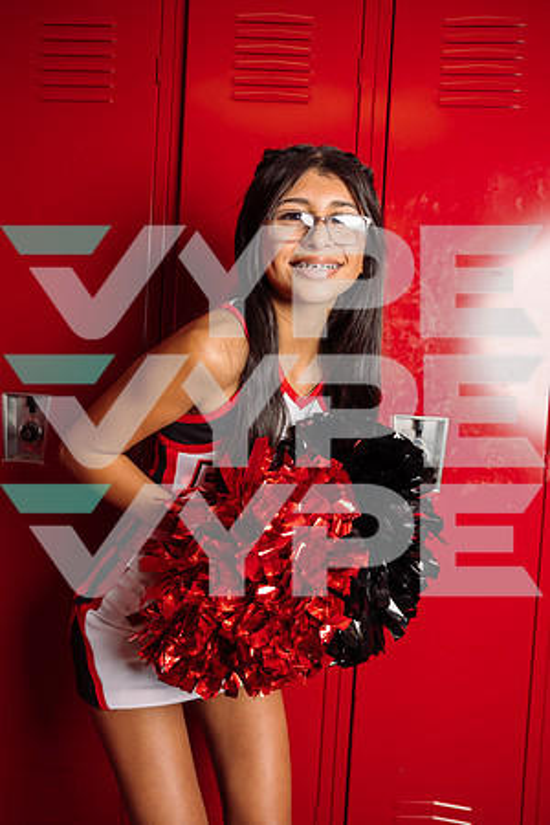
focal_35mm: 33
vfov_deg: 57.2
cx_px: 275
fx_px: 756
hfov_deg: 40.0
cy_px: 412
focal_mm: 33
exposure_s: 1/250
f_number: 5
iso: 200
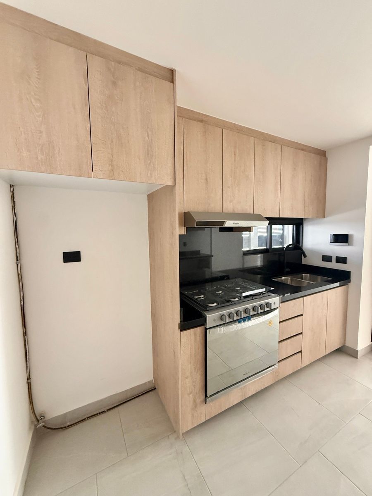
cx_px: 186
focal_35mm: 14
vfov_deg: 102.1
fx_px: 201
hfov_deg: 85.7
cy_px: 248
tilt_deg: -4.1
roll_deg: +0.3
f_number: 2.2
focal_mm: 2.22
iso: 500
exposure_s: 1/60
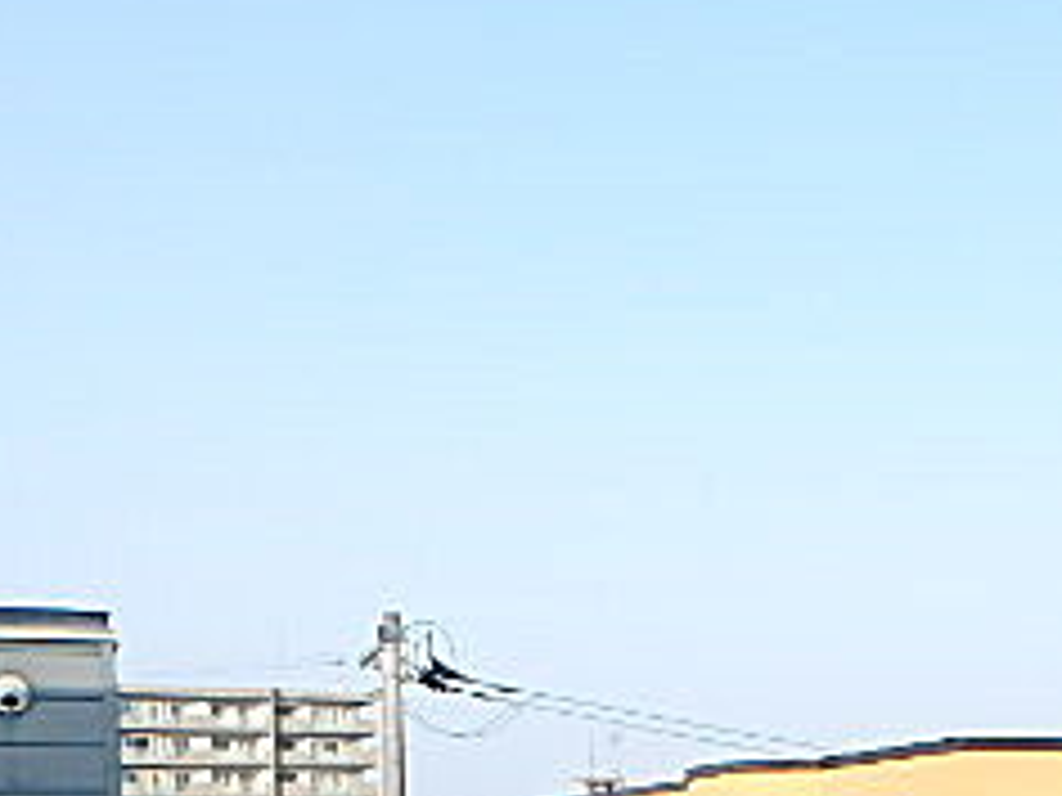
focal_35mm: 57
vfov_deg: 23.3
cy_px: 976
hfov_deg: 32.4
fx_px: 1749
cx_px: 914
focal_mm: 3.7
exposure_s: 1/400
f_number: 3.5
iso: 125
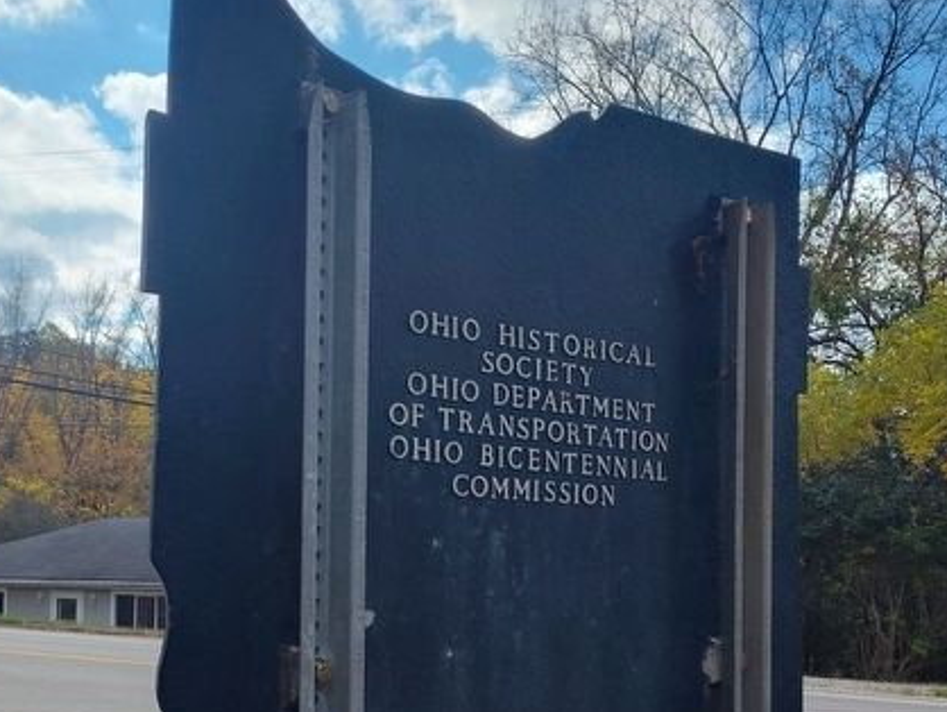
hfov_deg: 42.5
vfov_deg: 32.4
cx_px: 331
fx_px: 1204
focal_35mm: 44
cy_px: 517
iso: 100
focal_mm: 5.56
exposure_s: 1/1360
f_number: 1.8
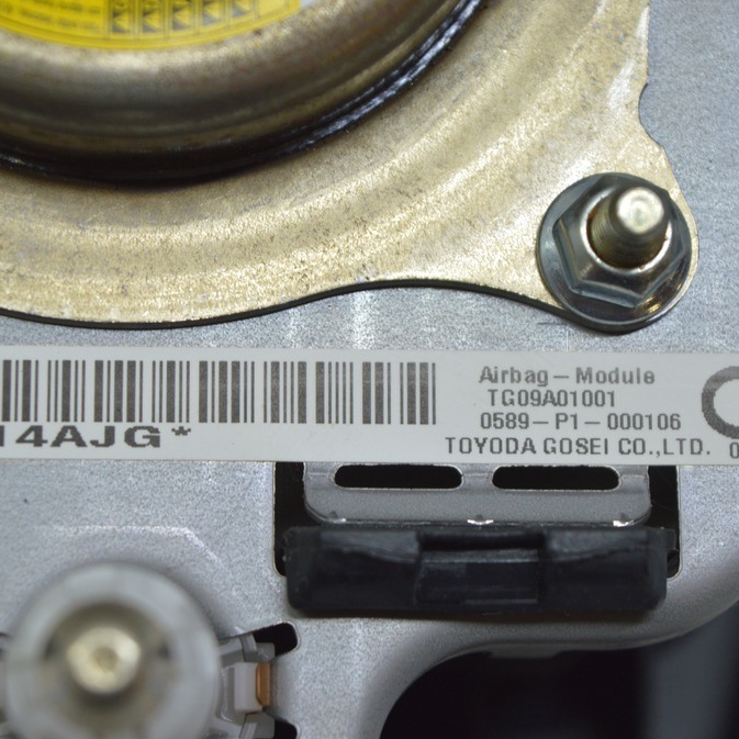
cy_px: 367
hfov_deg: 16.3
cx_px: 254
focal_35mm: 107
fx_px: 2576
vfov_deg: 16.3
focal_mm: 55
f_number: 5.6
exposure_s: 1/50
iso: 400
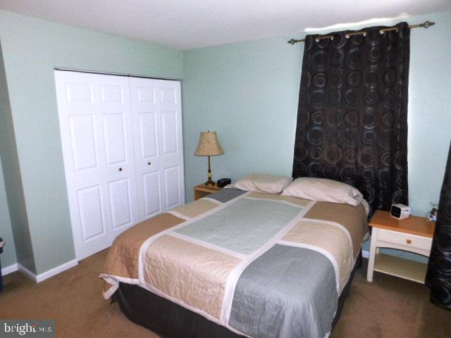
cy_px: 169
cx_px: 226
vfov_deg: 58.9
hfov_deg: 73.9
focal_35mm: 23
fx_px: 300
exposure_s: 1/30
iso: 200
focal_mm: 4
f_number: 3
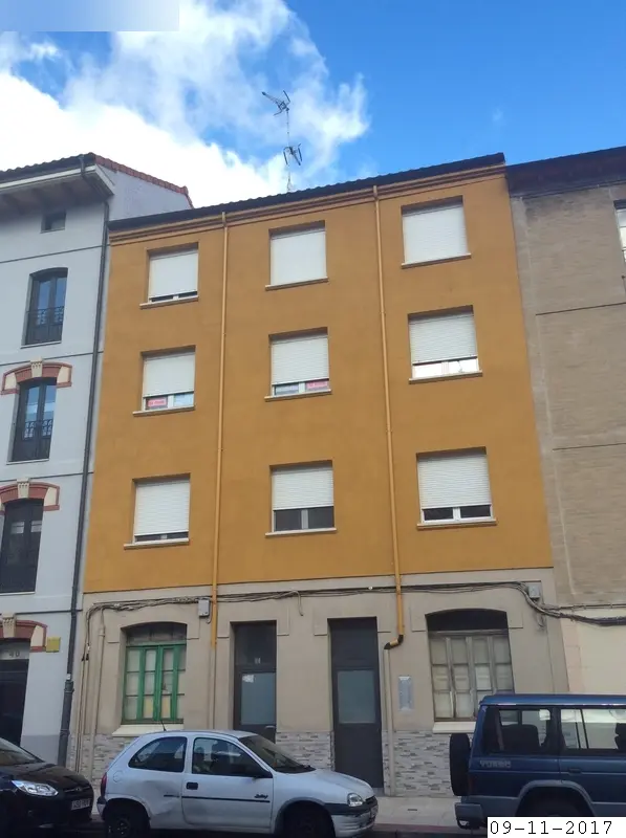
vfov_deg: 55.4
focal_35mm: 33
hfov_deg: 42.8
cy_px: 419
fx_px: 798
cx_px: 313
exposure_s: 1/302
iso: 32
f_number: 2.4
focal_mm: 3.3
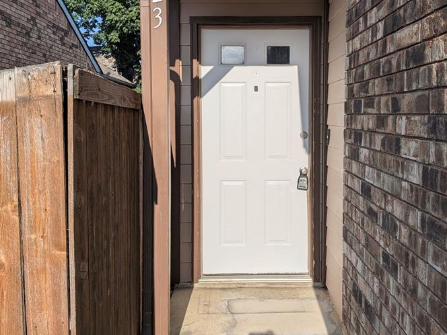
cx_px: 259
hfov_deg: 49.9
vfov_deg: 38.6
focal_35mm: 37
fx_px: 478
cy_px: 155
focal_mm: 4.53
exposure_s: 1/3125
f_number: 1.7
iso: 36
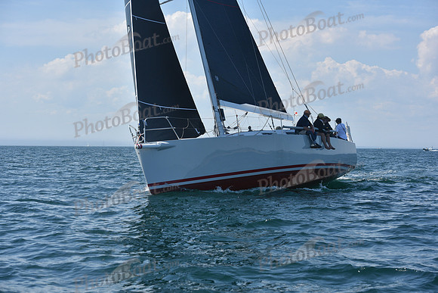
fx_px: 852
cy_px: 146
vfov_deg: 19.5
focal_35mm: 70
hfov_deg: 28.8
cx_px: 219
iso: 320
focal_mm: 70
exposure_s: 1/1600
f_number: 7.1
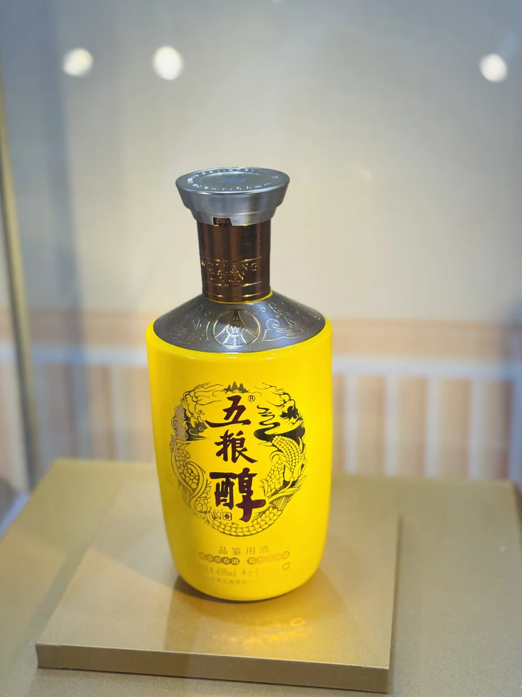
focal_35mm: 57
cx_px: 246
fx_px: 1146
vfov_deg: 33.8
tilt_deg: -21.5
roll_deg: +0.9
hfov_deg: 25.6
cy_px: 355
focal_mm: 5.96
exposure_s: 1/180
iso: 32
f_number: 1.6
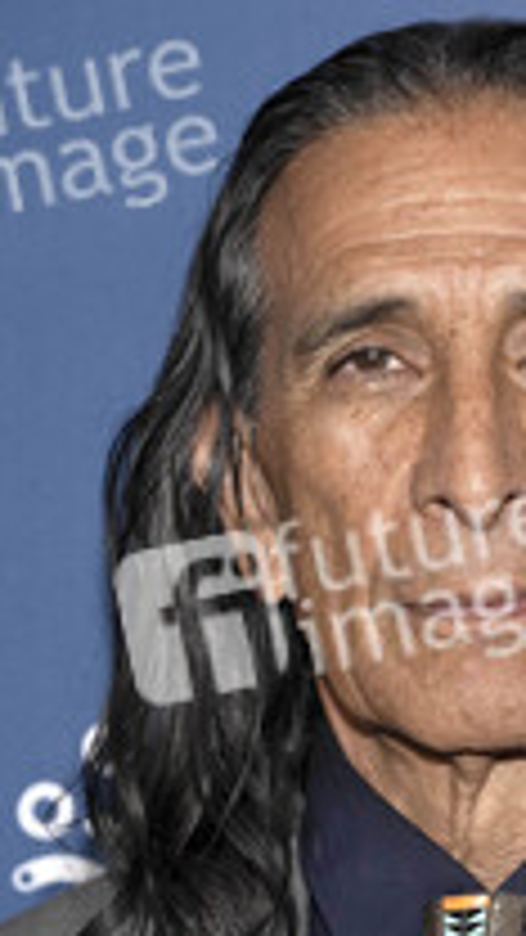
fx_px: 4587
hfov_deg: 6.5
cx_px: 477
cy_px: 824
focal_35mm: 185
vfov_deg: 11.6
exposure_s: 1/200
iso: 800
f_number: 5.6
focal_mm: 92
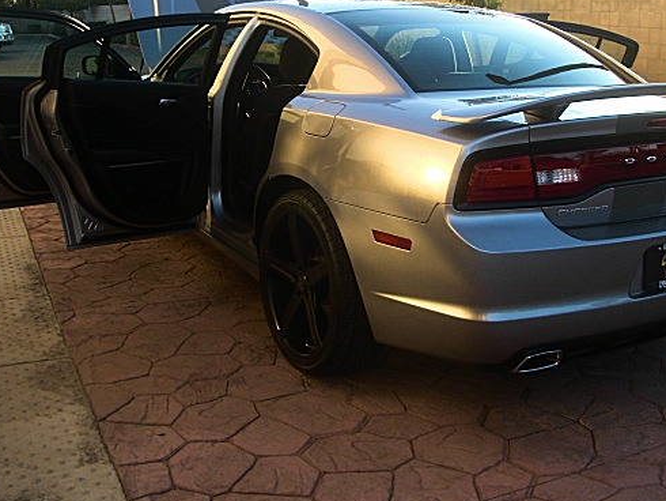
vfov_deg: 30.8
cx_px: 376
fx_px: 905
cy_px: 184
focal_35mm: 47
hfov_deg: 40.3
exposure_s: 1/125
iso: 50
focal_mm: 6.3
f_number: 2.8
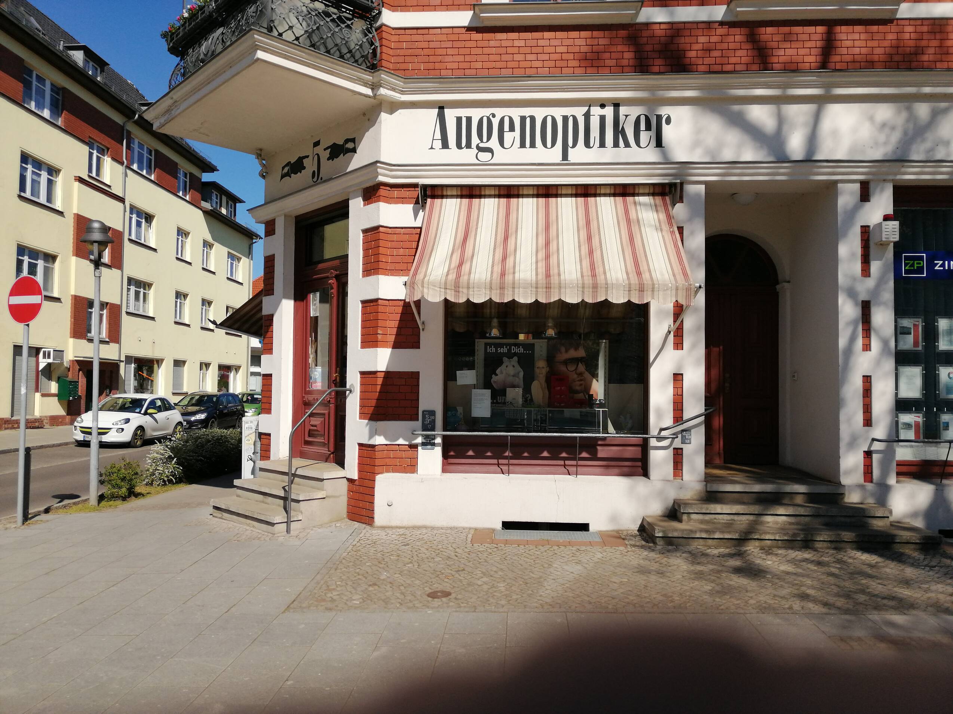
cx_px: 476
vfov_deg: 51.4
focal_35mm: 27
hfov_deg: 65.3
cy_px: 357
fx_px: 743
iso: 50
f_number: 1.8
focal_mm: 3.95
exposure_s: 1/2584
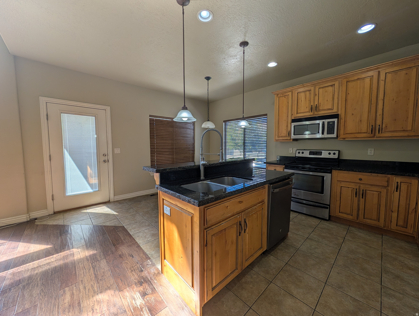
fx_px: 145
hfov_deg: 110.5
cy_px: 158
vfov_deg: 94.6
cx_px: 210
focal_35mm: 12
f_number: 1.7
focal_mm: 2.02
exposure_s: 1/496
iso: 56
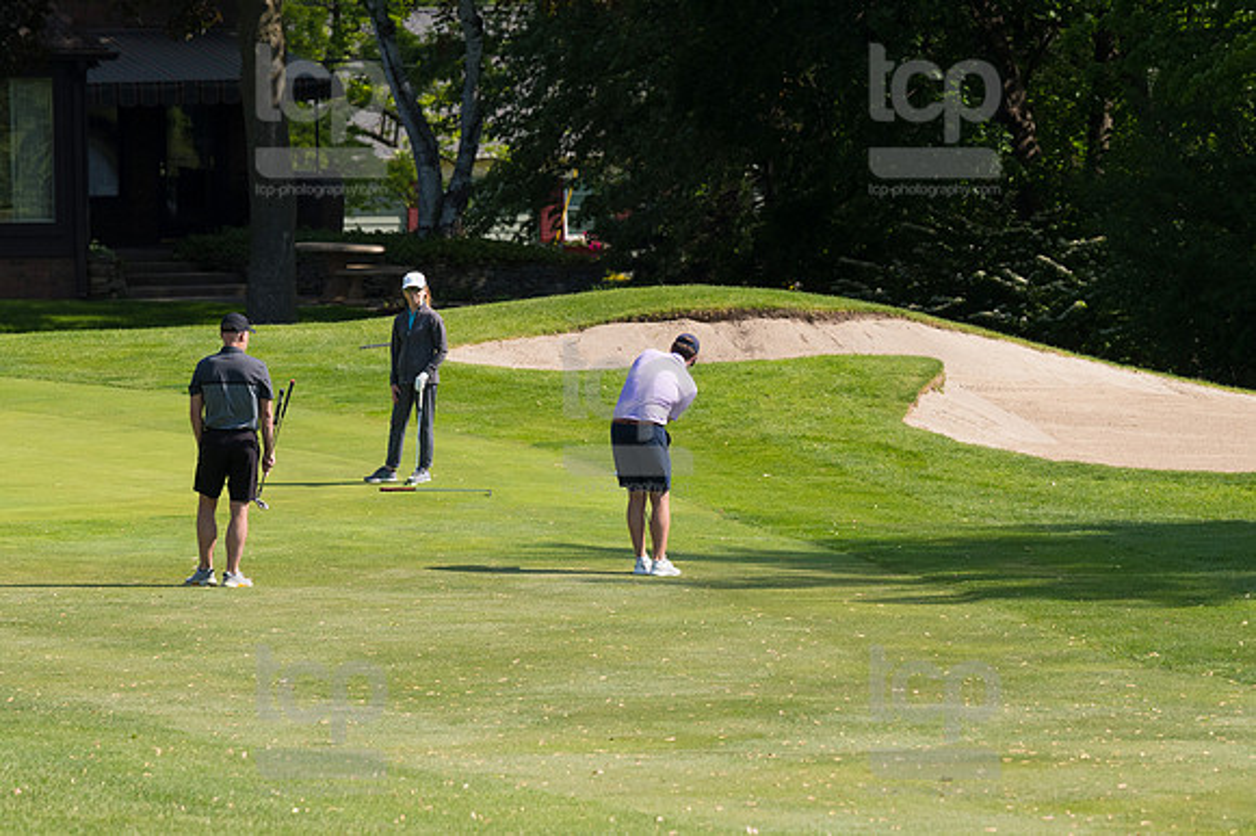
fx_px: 10460
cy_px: 418
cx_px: 628
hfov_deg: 6.9
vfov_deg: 4.6
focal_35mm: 300
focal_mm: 200
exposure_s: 1/1600
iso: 320
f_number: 5.6
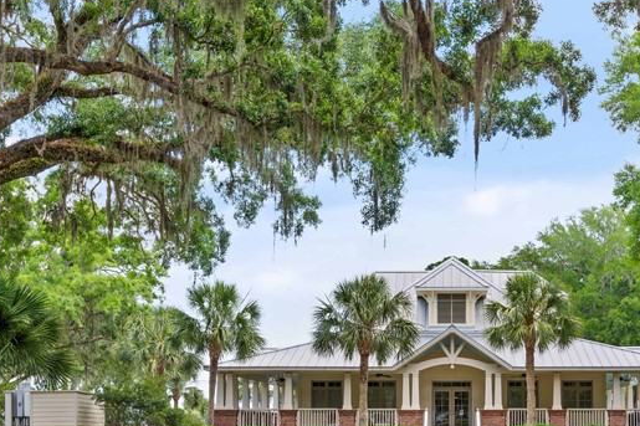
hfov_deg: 33.4
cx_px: 460
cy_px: 372
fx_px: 1048
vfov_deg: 22.5
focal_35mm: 59
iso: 100
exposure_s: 1/100
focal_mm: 28
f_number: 8
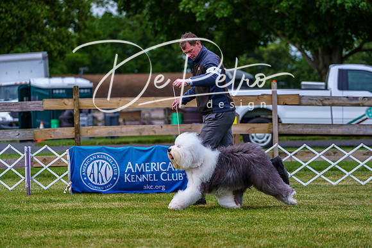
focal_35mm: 154
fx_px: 1592
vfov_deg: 8.9
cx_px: 186
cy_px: 124
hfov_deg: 13.3
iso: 160
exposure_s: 1/500
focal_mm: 154
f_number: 4
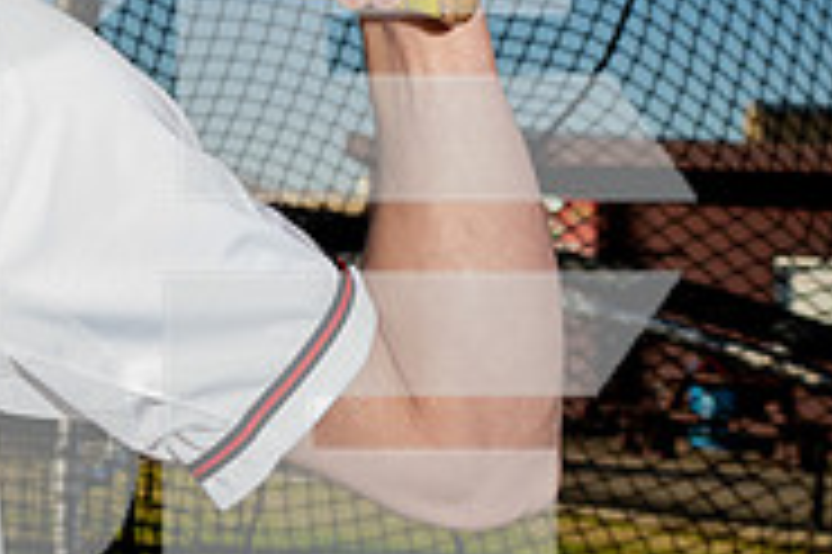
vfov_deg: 12.3
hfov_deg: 16.7
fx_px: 2540
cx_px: -450
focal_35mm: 110
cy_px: -34
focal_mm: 35
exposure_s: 1/250
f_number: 7.1
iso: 64
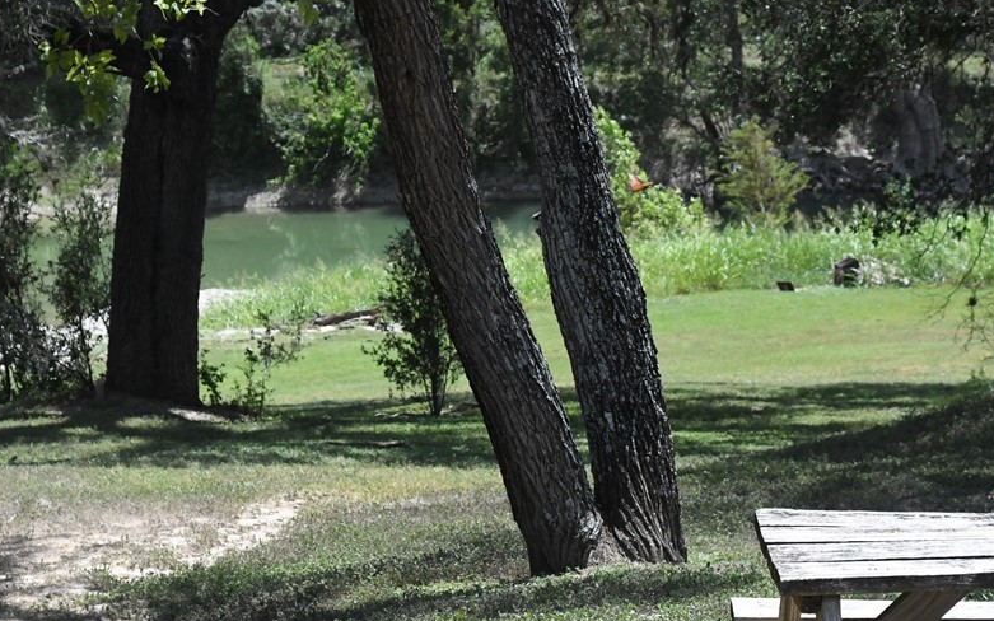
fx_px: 2763
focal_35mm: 102
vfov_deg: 12.8
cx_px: 434
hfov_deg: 20.4
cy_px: 310
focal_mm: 48
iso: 3600
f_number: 8
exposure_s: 1/8000
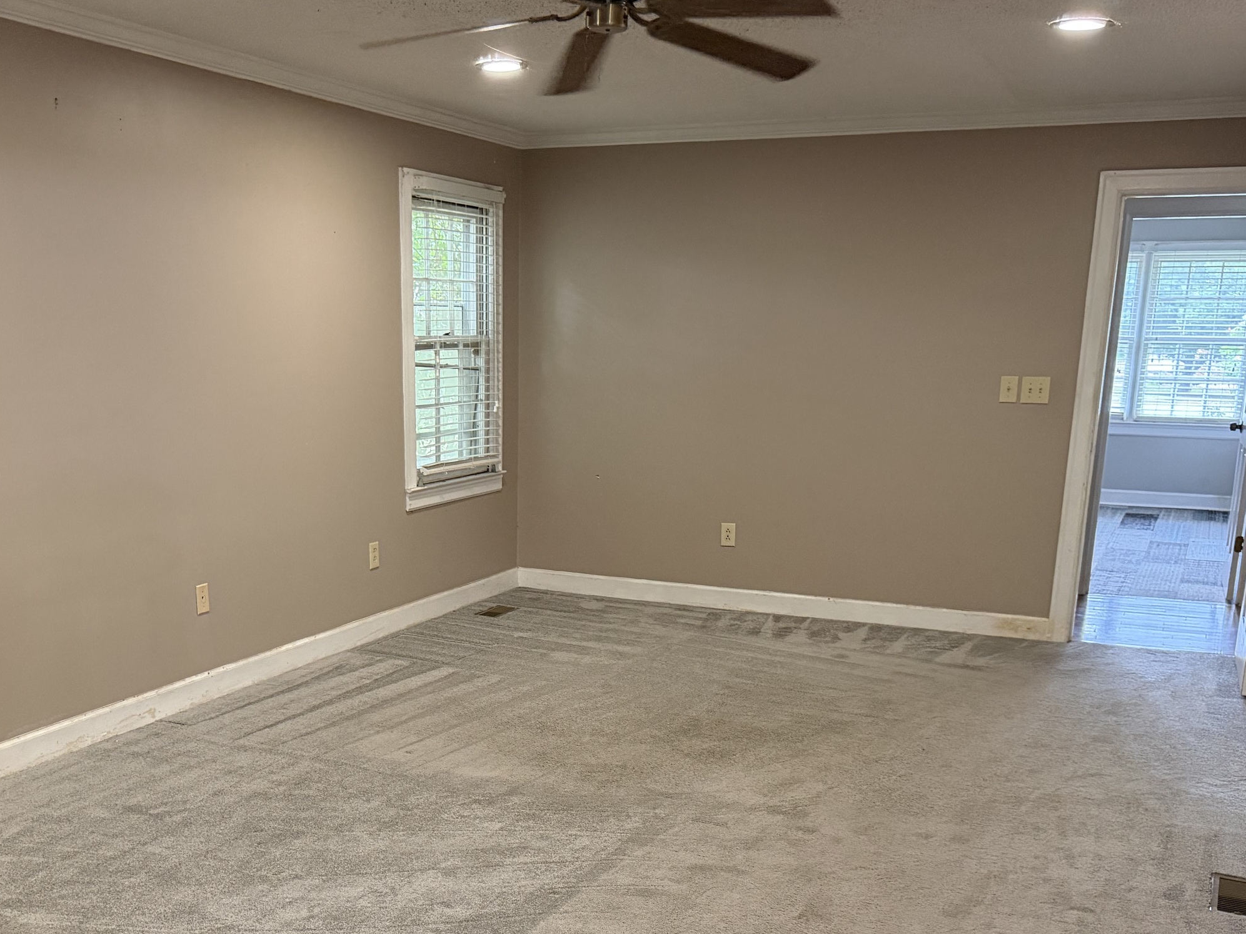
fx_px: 1332
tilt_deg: -14.7
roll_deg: -0.1
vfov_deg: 37.9
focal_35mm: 37
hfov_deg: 50.0
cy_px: 675
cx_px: 542
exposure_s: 1/60
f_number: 1.78
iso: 640
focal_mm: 6.76
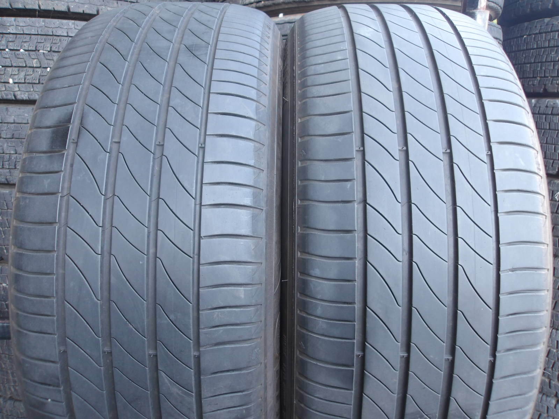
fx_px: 436
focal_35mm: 27
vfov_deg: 51.4
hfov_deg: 65.3
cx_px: 280
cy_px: 210
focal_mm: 4.9
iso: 163
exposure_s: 1/30
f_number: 3
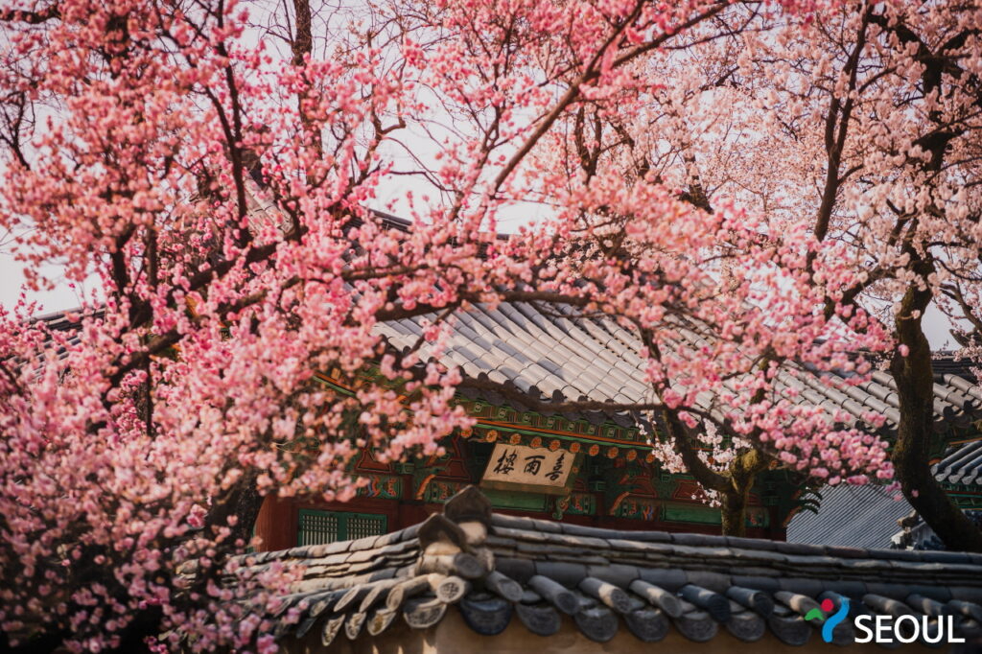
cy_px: 327
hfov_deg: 27.0
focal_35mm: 75
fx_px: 2045
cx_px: 491
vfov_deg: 18.2
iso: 100
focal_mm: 75
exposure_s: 1/1600
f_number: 2.5
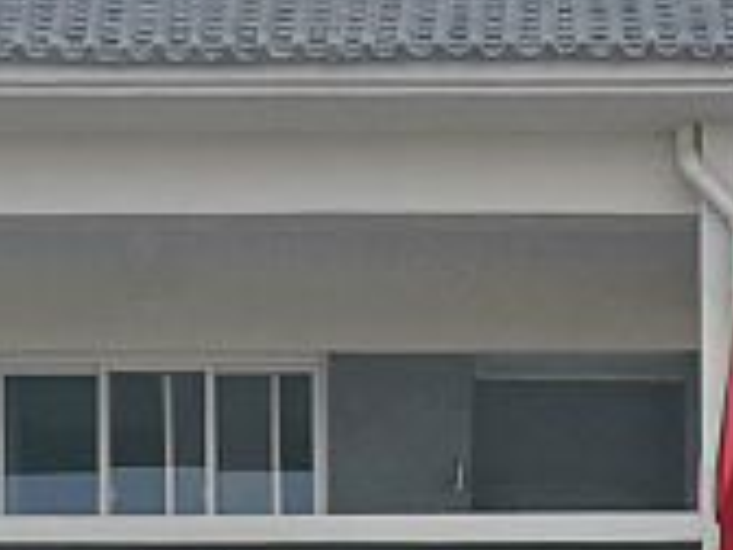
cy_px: 1502
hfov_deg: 10.2
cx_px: 580
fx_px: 4087
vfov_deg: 7.1
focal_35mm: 193
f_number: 1.8
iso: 50
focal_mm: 3.95
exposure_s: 1/2083
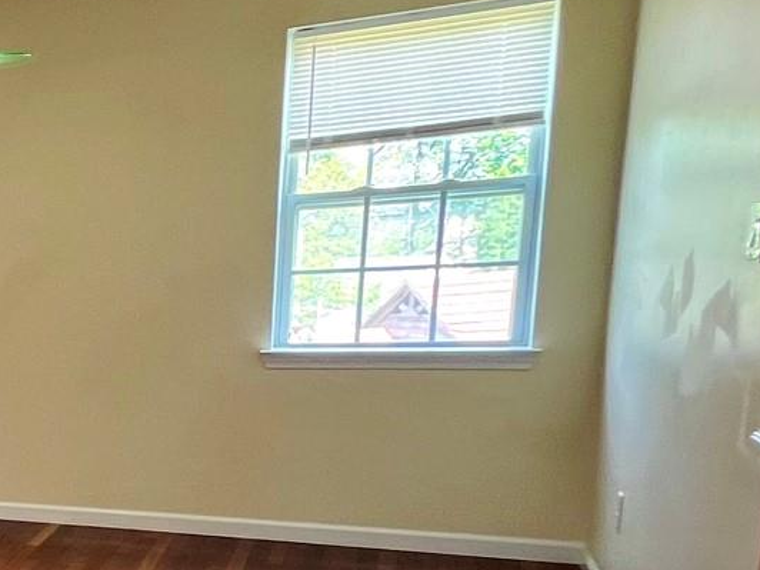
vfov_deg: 28.3
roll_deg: +4.3
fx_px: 1098
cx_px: -597
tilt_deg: -10.4
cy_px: 481
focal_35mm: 50
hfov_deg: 22.5
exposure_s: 1/30
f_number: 1.8
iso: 50
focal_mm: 1.57
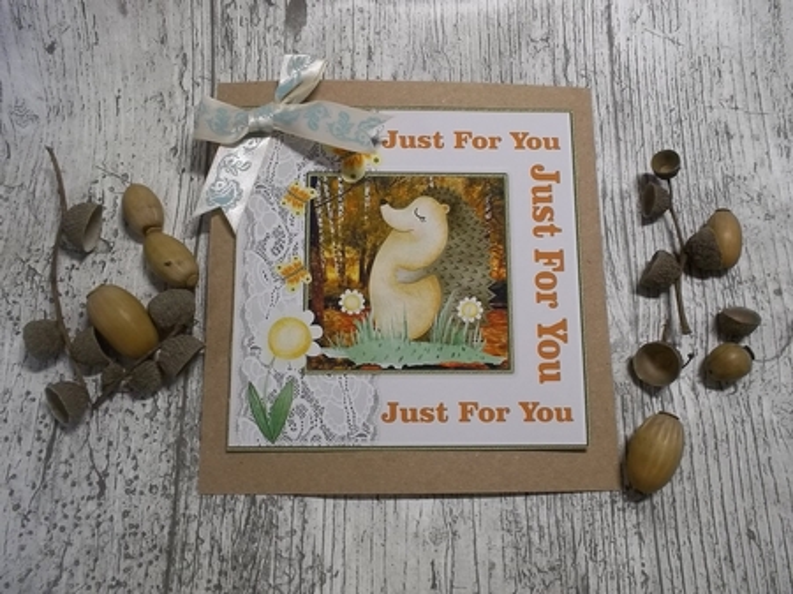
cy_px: 297
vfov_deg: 48.2
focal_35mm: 29
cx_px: 396
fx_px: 664
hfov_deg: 61.7
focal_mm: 4.1
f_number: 3.3
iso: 160
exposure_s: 1/30
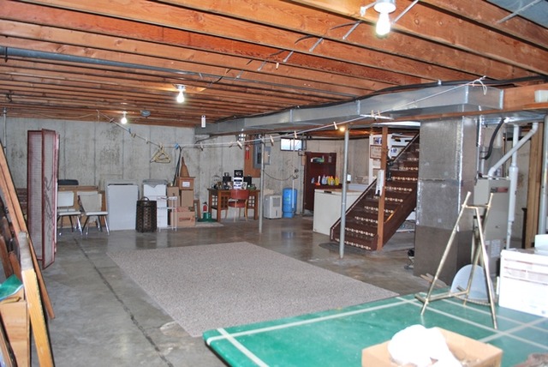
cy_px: 184
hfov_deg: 67.3
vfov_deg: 48.0
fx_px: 411
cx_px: 274
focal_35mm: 27
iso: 250
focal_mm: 18
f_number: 3.5
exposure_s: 1/60
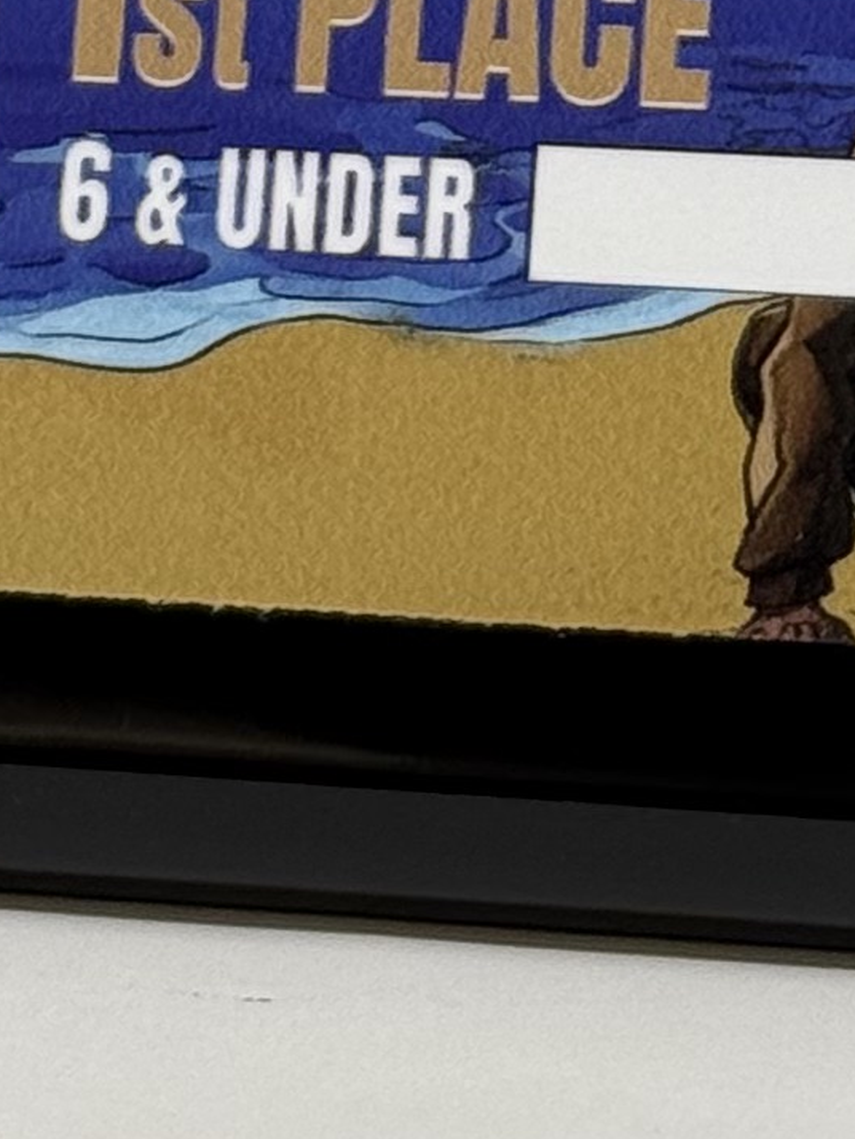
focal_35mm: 271
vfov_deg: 7.1
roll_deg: +1.7
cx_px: 554
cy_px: -1115
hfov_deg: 5.5
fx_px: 8919
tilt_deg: -3.3
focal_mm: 6.76
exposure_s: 1/227
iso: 80
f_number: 1.78
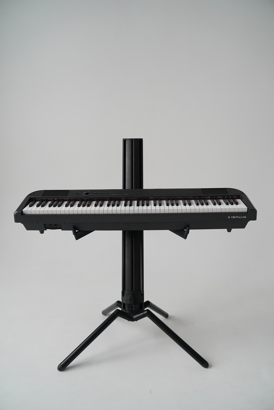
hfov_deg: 45.0
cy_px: 205
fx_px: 331
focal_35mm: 29
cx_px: 137
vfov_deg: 63.7
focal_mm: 29
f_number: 5
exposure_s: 1/125
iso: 2000
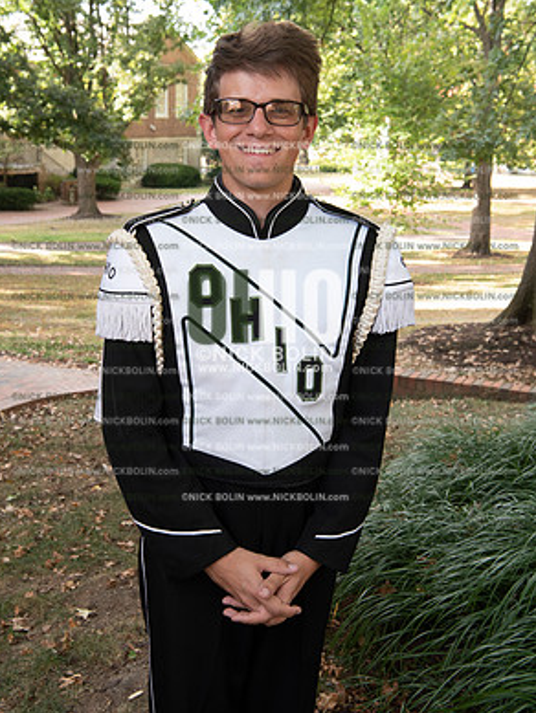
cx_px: 264
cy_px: 321
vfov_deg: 38.1
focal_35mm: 50
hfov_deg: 29.1
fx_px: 1032
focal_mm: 45
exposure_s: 1/100
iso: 800
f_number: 8
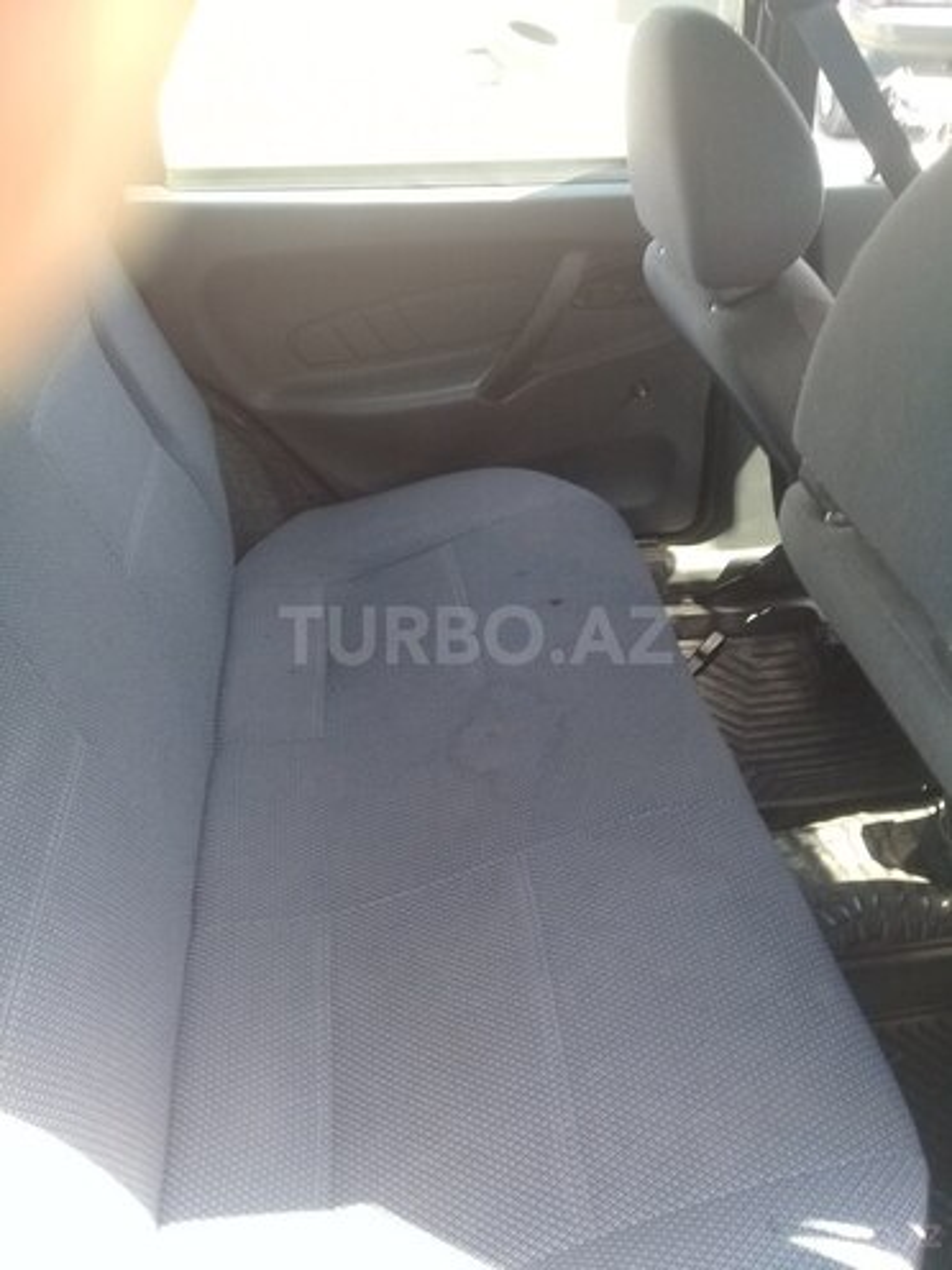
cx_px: 476
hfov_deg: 45.4
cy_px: 635
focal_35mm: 31
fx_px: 1137
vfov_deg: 58.4
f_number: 2.2
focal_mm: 3.3
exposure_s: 1/50
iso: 50
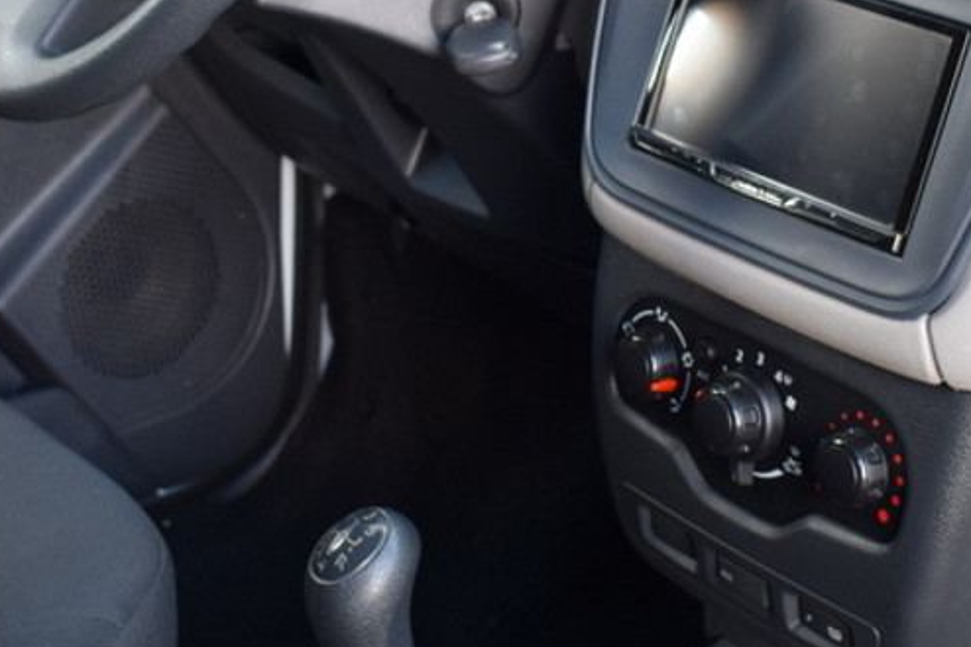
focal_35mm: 85
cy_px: 50
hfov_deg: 23.9
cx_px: 501
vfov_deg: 15.8
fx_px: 2292
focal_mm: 20
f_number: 4
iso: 500
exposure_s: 1/60
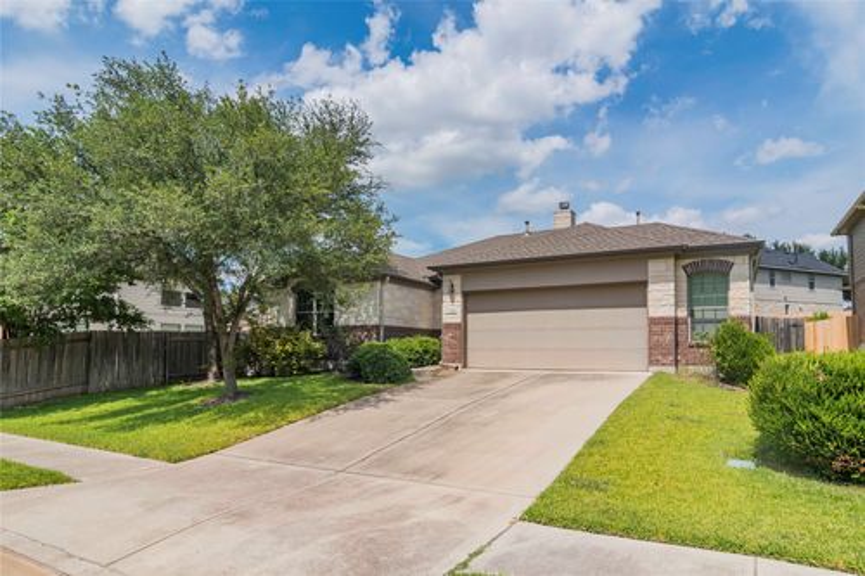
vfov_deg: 59.5
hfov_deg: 81.2
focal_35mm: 21
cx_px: 432
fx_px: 504
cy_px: 288
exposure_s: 1/320
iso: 100
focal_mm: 14
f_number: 9
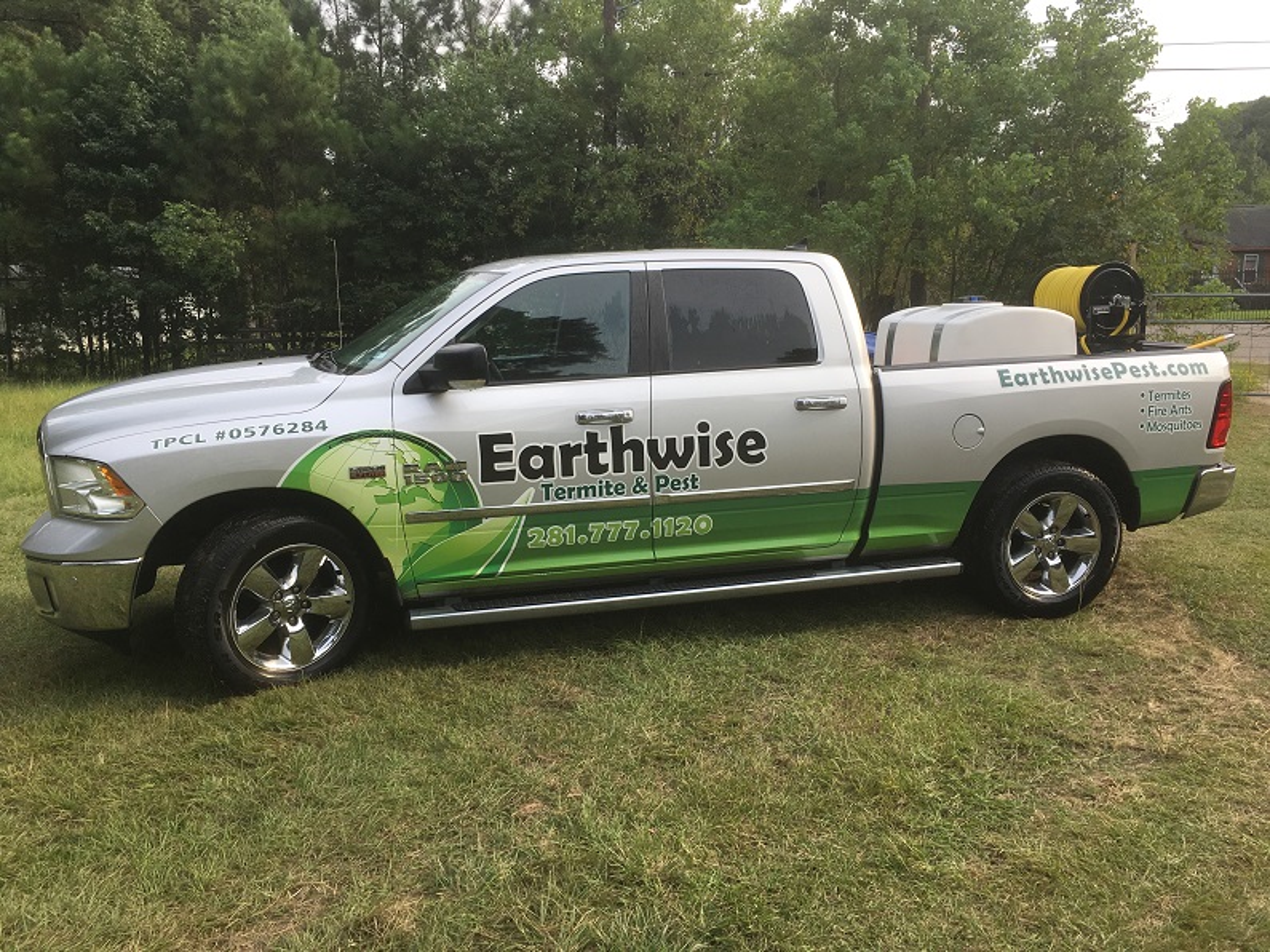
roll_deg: +0.6
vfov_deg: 48.2
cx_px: 635
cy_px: 476
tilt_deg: -11.1
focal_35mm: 29
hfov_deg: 61.7
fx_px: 1064
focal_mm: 4.15
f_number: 2.2
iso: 25
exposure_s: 1/472
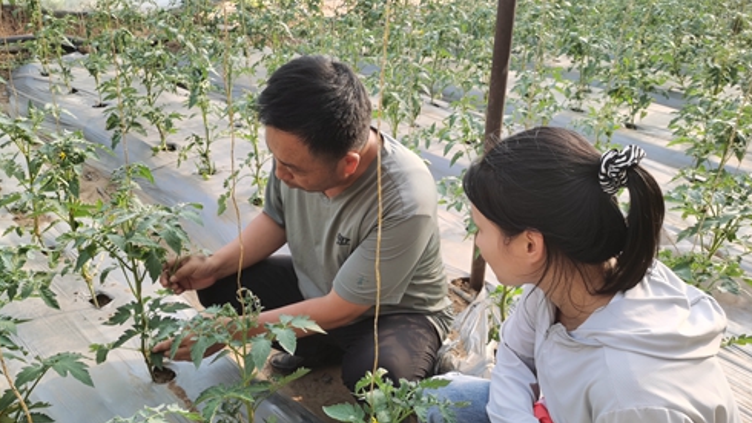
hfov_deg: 64.3
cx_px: 374
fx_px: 598
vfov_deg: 38.7
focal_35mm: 30
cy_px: 263
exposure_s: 1/373
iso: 50
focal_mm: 5.58
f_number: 1.8
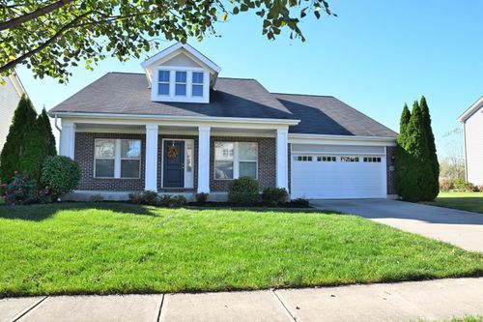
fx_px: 322
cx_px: 242
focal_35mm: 24
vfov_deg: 53.1
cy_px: 161
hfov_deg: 73.8
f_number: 9
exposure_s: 1/80
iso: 200
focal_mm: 24
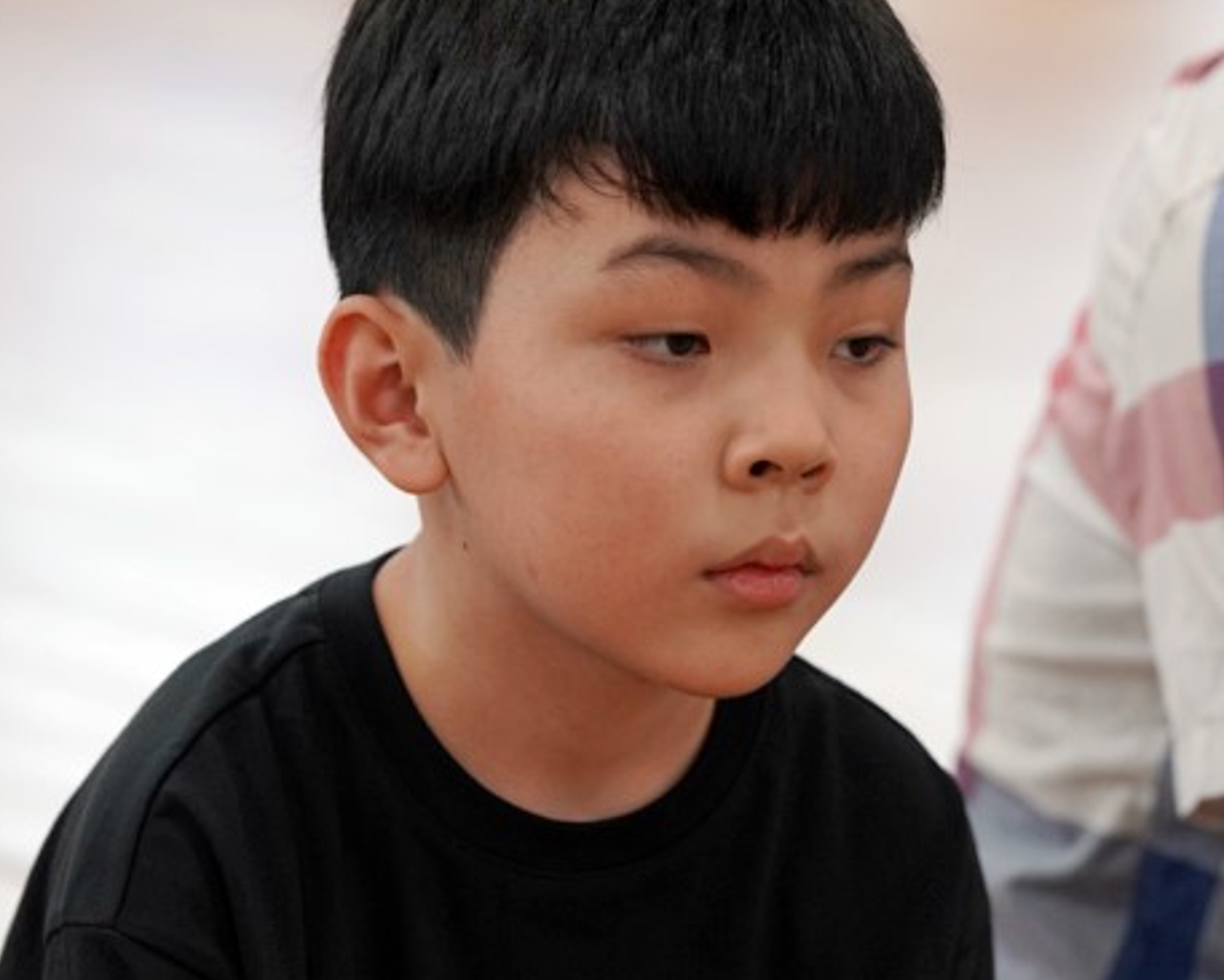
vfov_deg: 5.1
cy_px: 699
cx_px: 629
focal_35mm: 301
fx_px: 10909
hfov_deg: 6.4
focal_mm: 163
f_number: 4
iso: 1250
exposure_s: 1/200
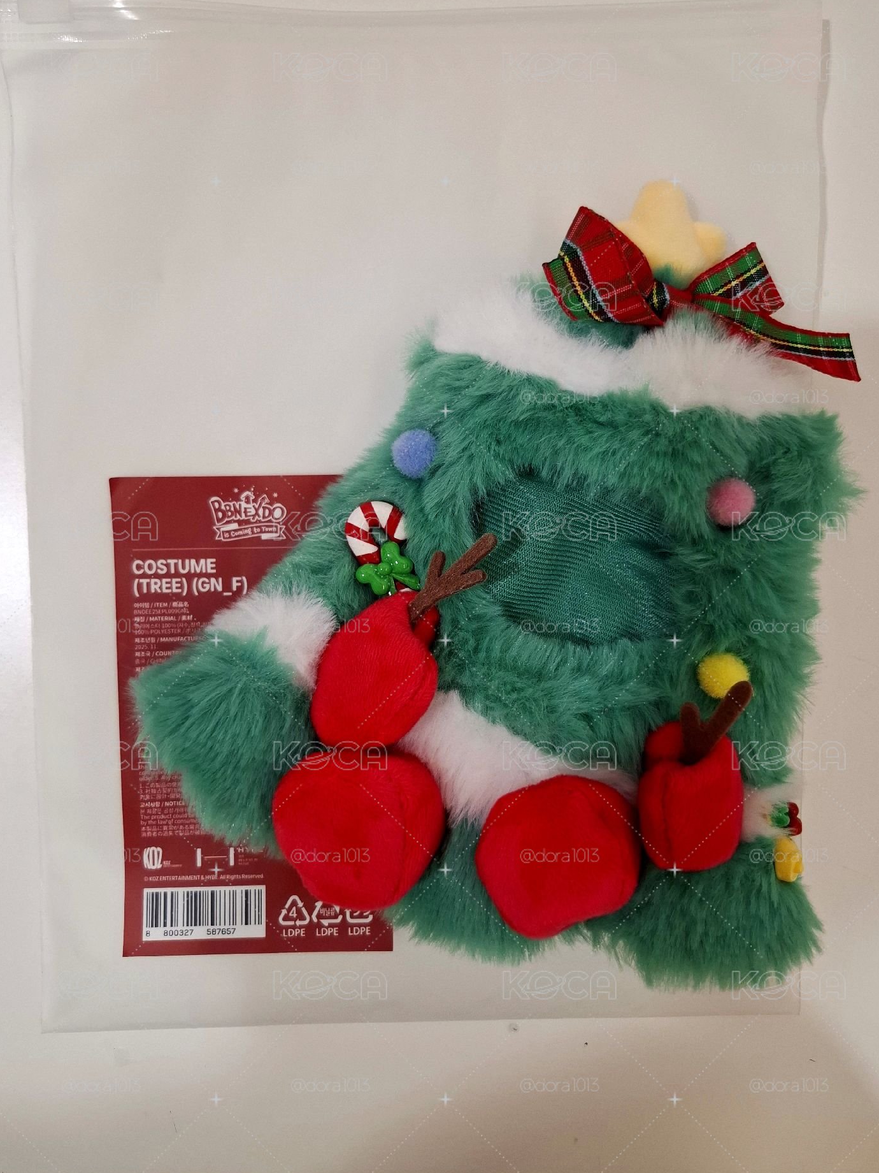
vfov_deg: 71.6
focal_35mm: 24
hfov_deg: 56.8
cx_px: 445
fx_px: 813
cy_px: 564
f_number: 1.8
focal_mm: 5.54
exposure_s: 1/120
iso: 320
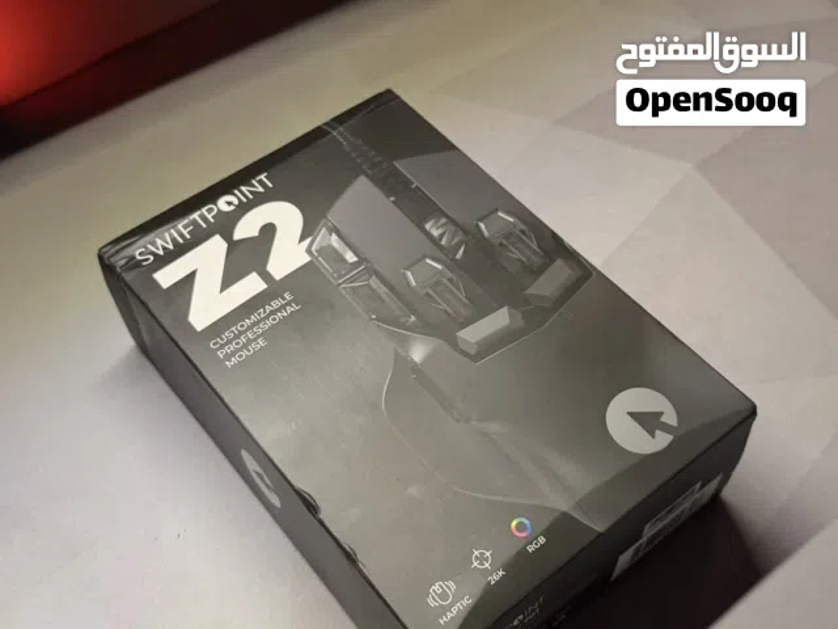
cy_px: 314
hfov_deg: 71.6
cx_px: 419
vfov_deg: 56.8
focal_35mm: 24
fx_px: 581
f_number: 1.78
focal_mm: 6.76
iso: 250
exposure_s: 1/60
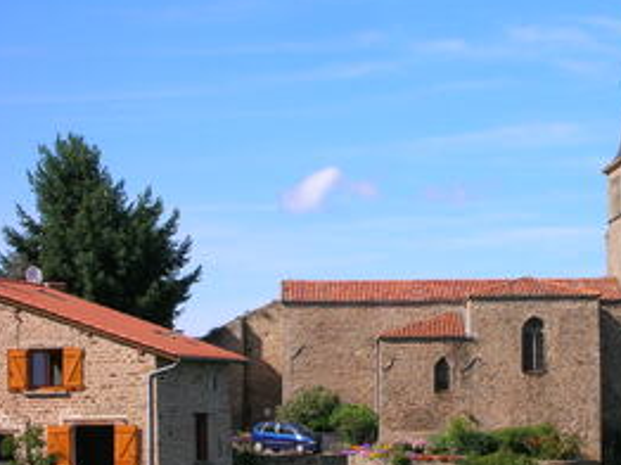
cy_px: 275
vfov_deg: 12.1
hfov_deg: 16.1
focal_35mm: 122
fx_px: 2187
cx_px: 396
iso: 50
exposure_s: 1/147
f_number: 7.2
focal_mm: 13.6
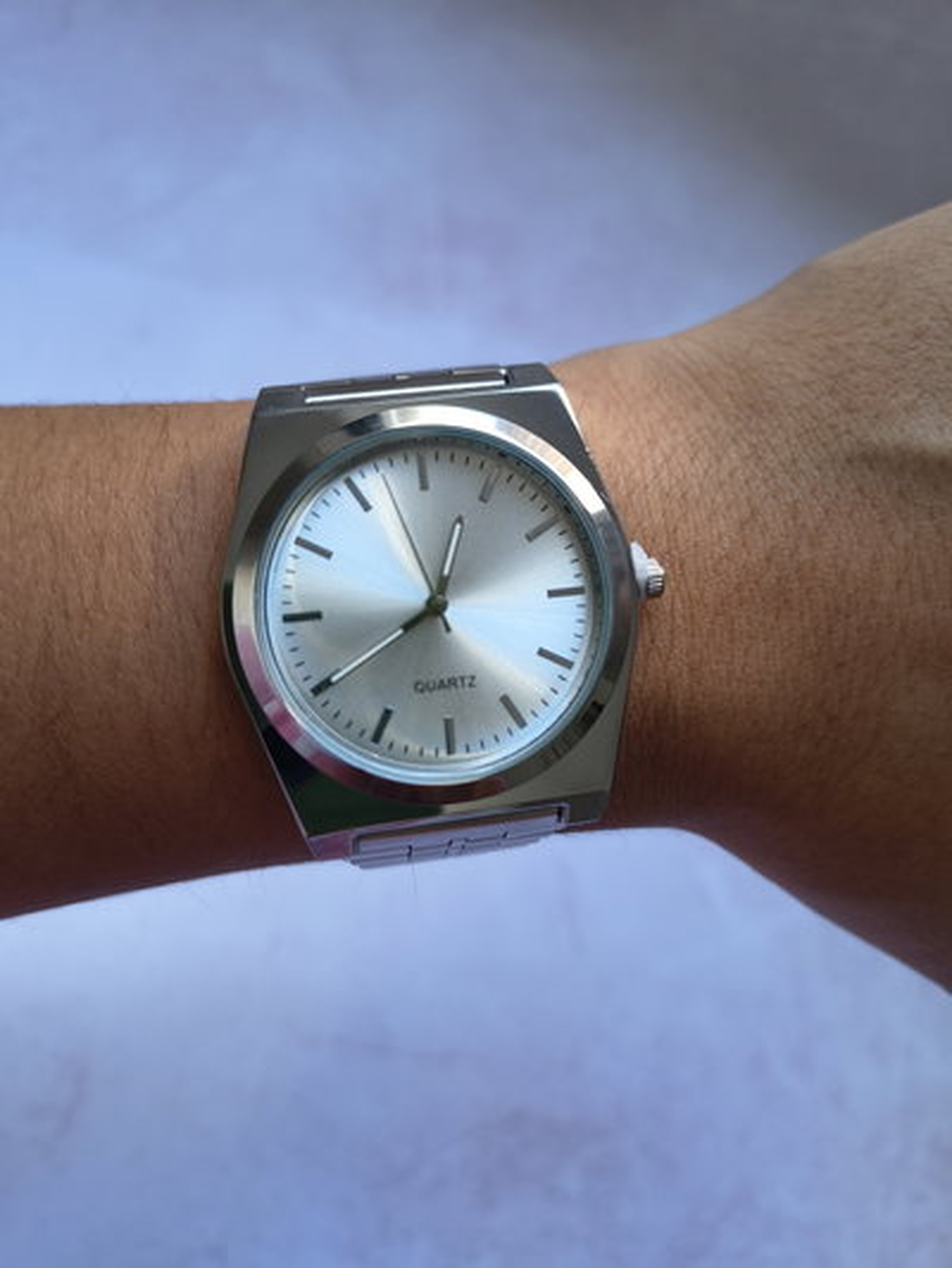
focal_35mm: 24
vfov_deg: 71.6
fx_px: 880
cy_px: 634
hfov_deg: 56.8
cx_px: 476
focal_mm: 5.56
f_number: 1.8
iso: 204
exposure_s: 1/100
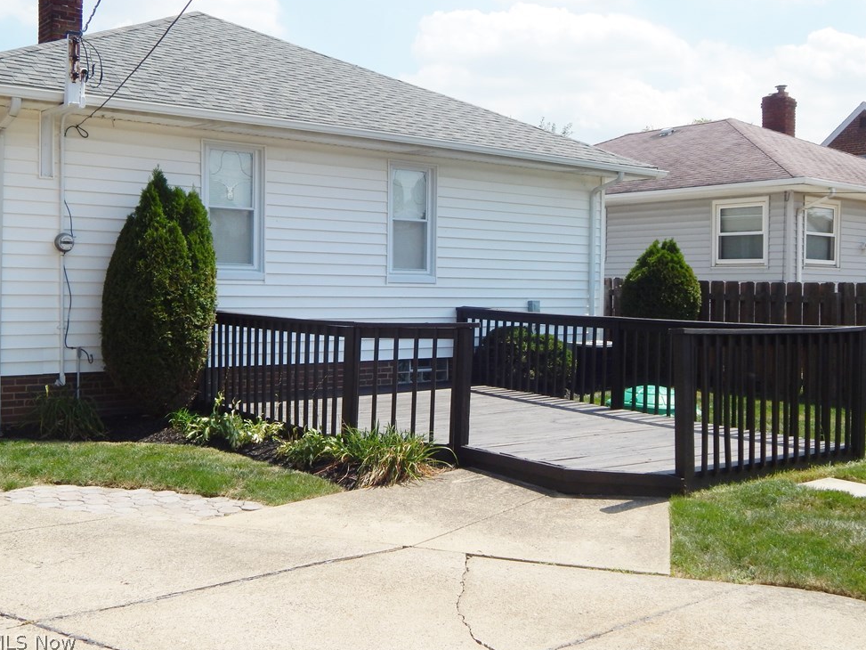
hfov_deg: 46.8
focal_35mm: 40
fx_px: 1001
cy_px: 314
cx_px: 438
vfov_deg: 36.0
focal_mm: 6.8
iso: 125
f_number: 3.4
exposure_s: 1/1500
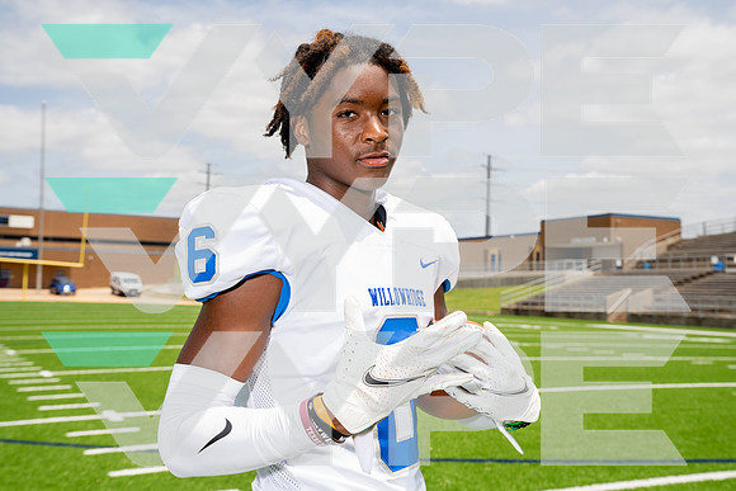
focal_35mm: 42
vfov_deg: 31.9
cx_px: 368
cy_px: 246
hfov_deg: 46.4
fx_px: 859
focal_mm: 42
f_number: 7.1
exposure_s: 1/250
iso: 100
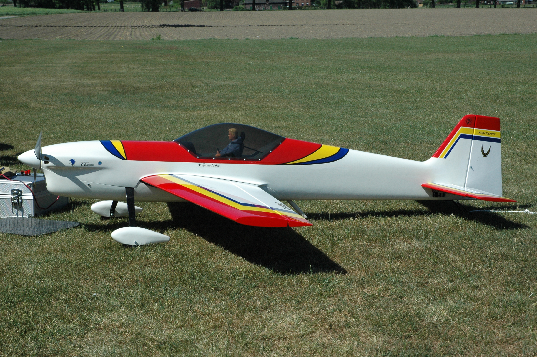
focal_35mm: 72
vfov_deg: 18.9
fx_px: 1073
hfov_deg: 28.1
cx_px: 268
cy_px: 178
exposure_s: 1/800
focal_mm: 48
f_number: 14
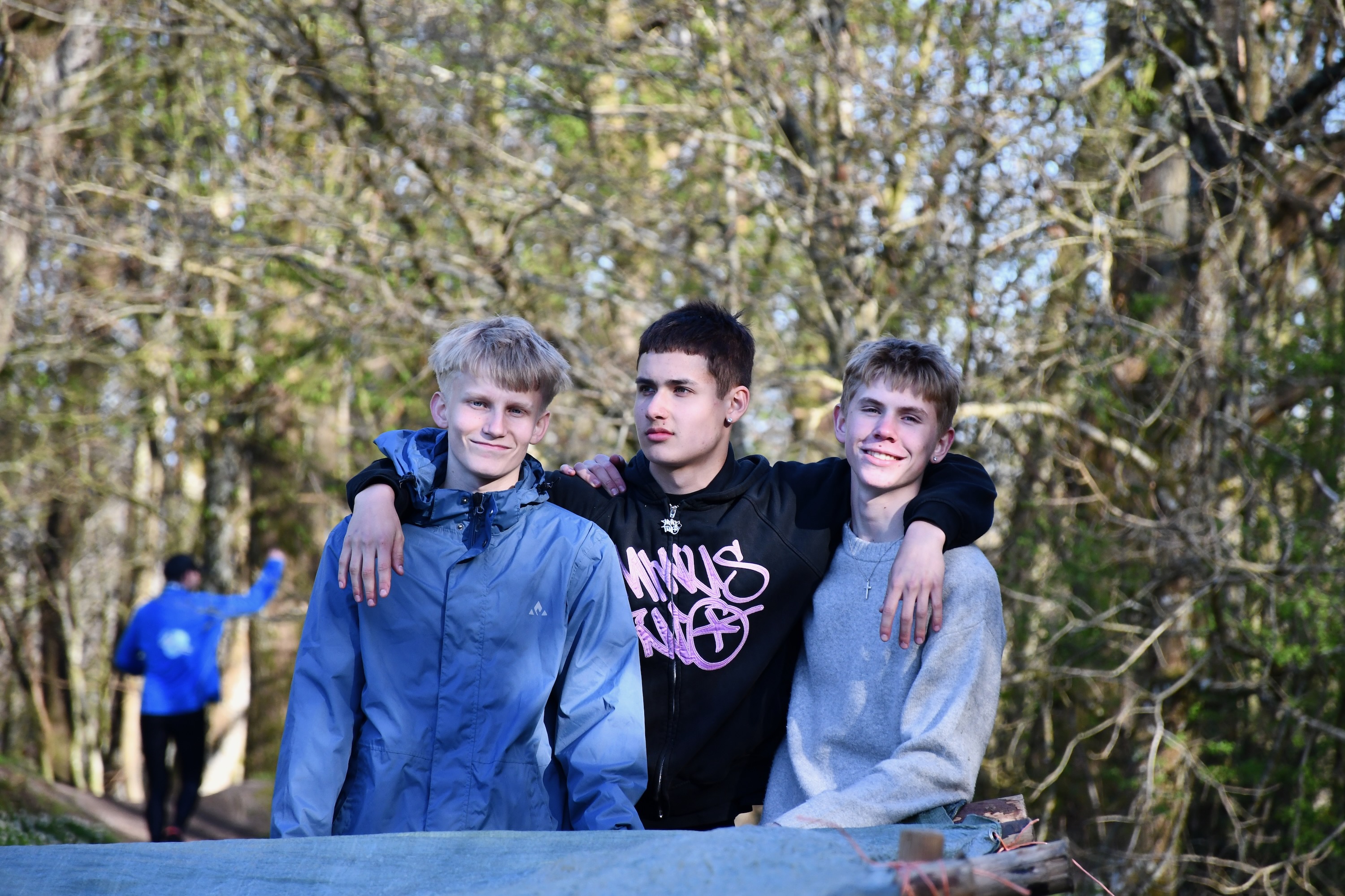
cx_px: 672
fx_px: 7845
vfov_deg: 6.5
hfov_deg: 9.8
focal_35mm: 210
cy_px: 448
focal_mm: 140
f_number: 5.6
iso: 800
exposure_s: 1/640
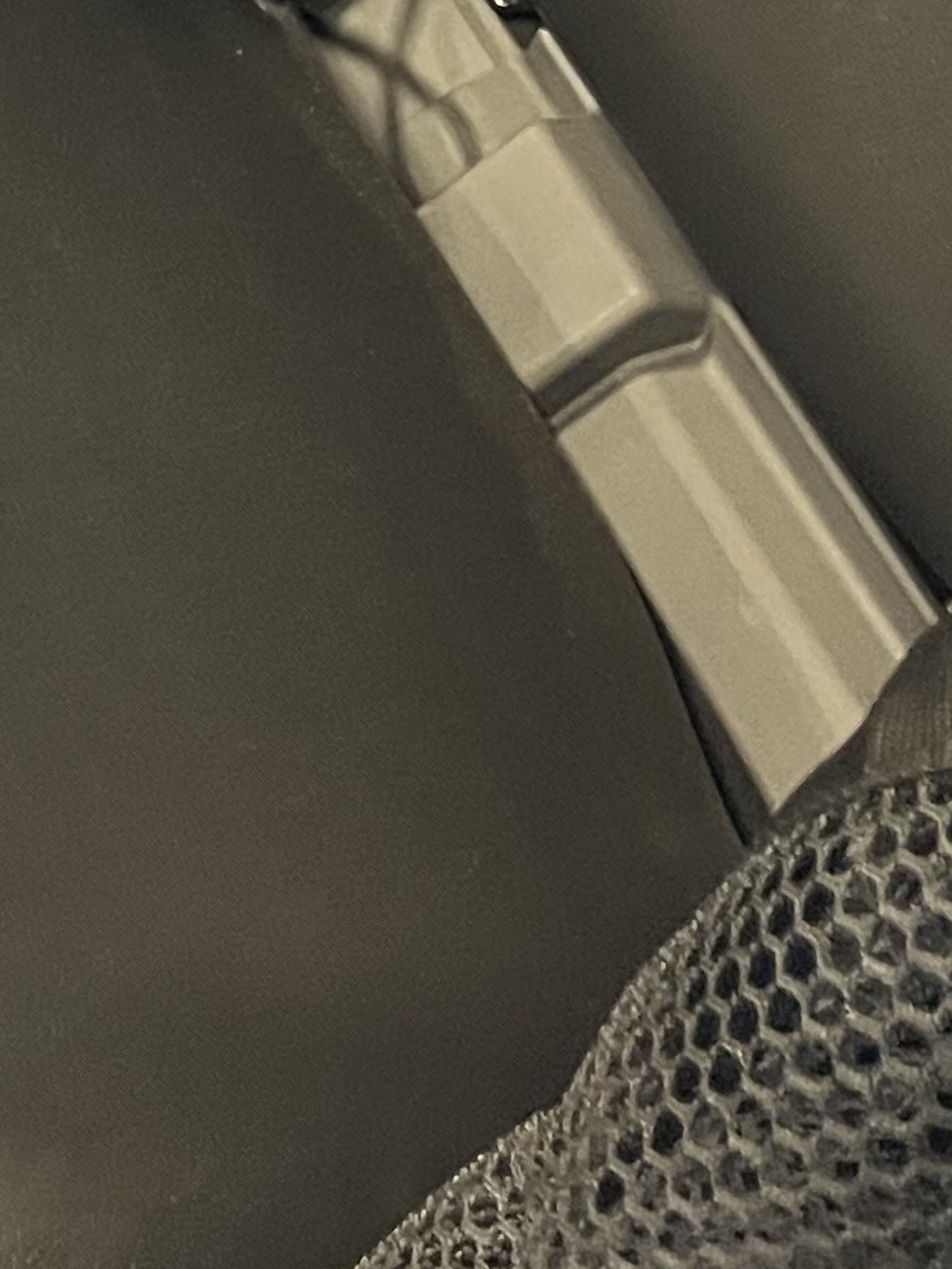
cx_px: -187
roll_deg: -11.6
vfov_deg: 16.4
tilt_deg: -24.8
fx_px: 3961
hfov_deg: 13.3
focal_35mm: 108
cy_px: -721
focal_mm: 5.1
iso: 640
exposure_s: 1/30
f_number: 1.6
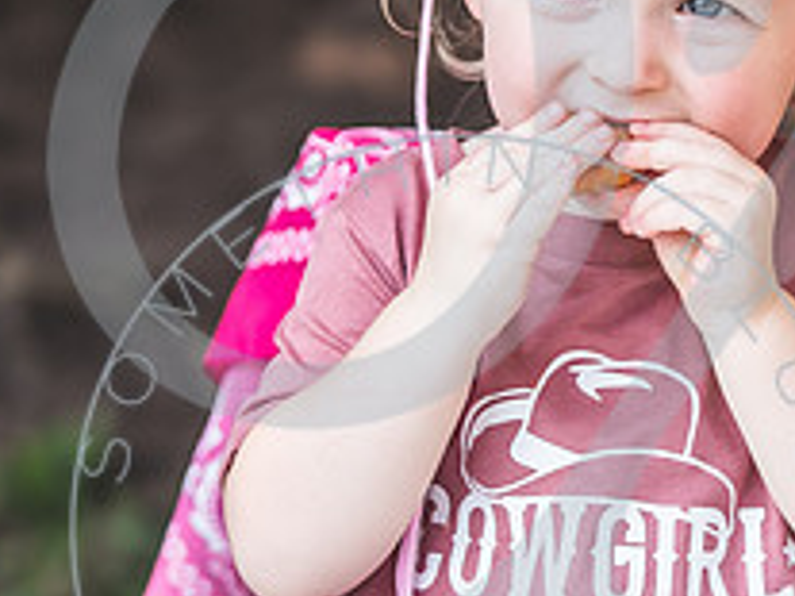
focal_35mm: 275
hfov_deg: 7.2
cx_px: 657
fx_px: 6312
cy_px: 206
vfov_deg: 5.4
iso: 200
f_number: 2.8
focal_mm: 102
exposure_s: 1/400
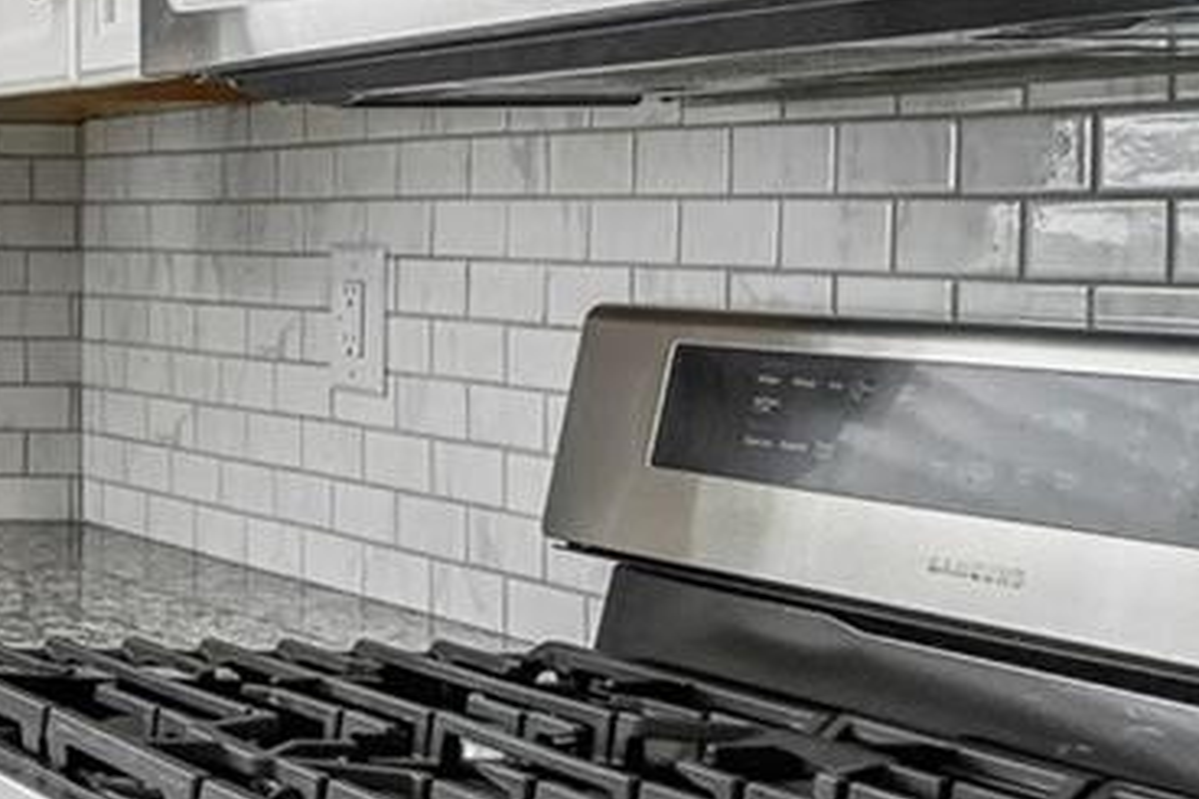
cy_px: 248
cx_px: -1013
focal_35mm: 74
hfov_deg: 19.6
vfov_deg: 18.3
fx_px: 2463
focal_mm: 17
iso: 400
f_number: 10
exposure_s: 1/125
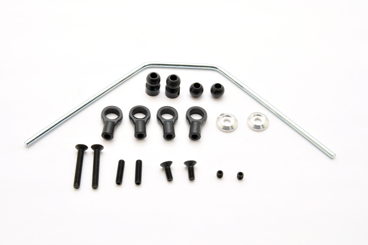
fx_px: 796
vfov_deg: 17.4
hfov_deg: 26.0
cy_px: 122
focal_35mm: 78
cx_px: 184
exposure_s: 1/60
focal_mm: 52
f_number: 20
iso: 400
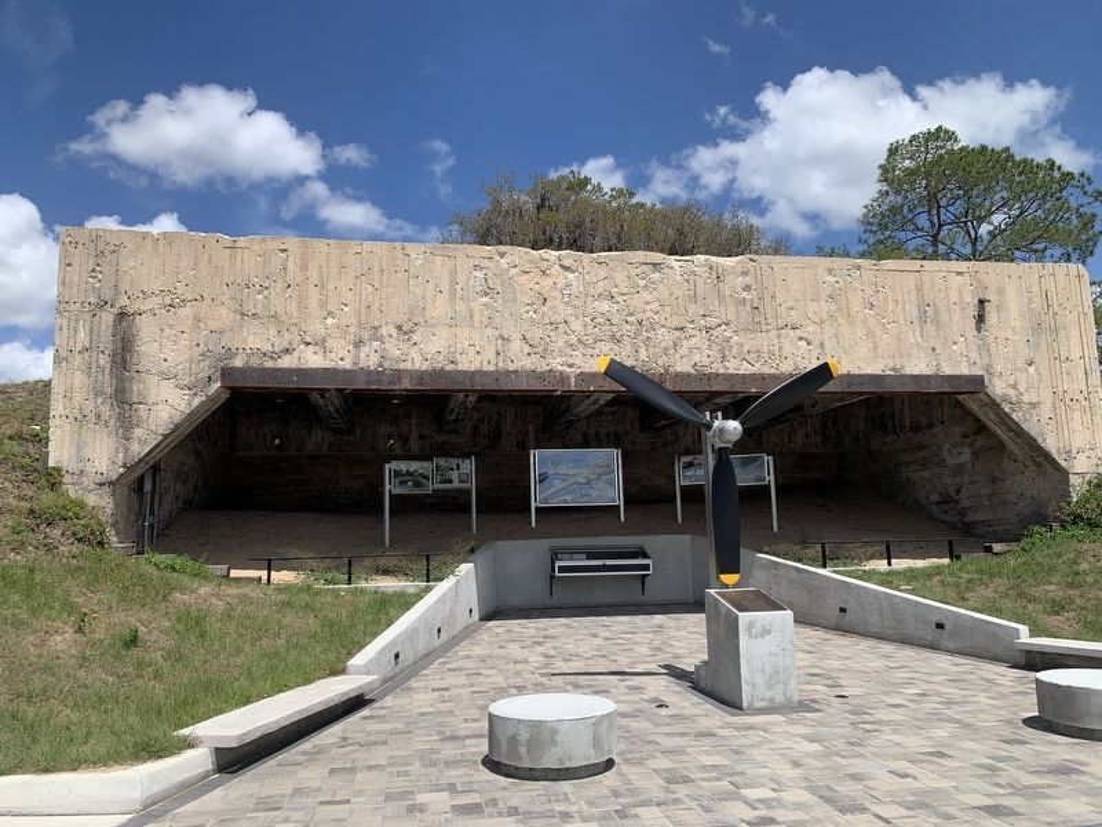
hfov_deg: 67.3
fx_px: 828
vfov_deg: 53.1
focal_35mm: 26
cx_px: 551
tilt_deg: +7.6
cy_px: 414
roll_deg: +1.9
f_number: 1.8
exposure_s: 1/2994
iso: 25
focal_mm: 4.25
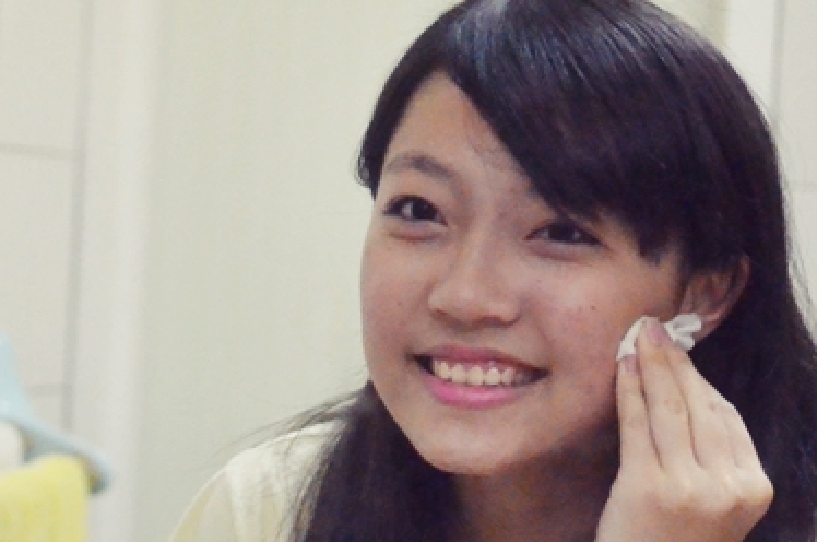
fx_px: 2859
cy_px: 520
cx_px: 31
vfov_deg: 10.7
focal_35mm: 126
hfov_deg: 16.0
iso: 3200
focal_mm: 35
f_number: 2
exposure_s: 1/500
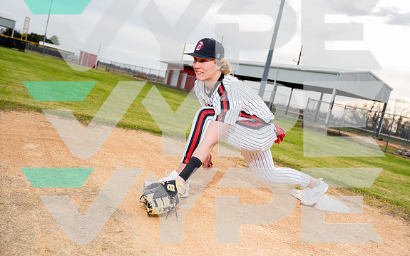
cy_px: 119
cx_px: 204
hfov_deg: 54.0
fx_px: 402
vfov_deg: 35.3
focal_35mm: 36
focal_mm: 35
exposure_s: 1/250
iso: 100
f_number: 4
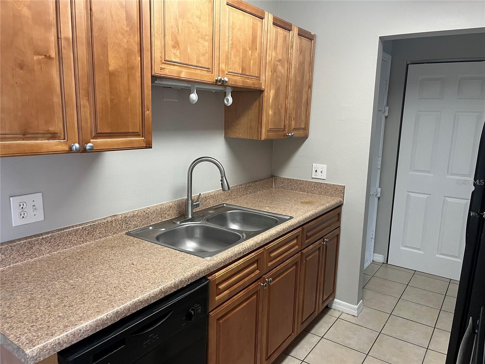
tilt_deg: -11.8
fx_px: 364
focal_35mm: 26
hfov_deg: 67.3
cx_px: 242
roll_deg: -1.8
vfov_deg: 53.1
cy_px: 182
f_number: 1.6
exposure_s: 1/60
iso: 200
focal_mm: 5.1
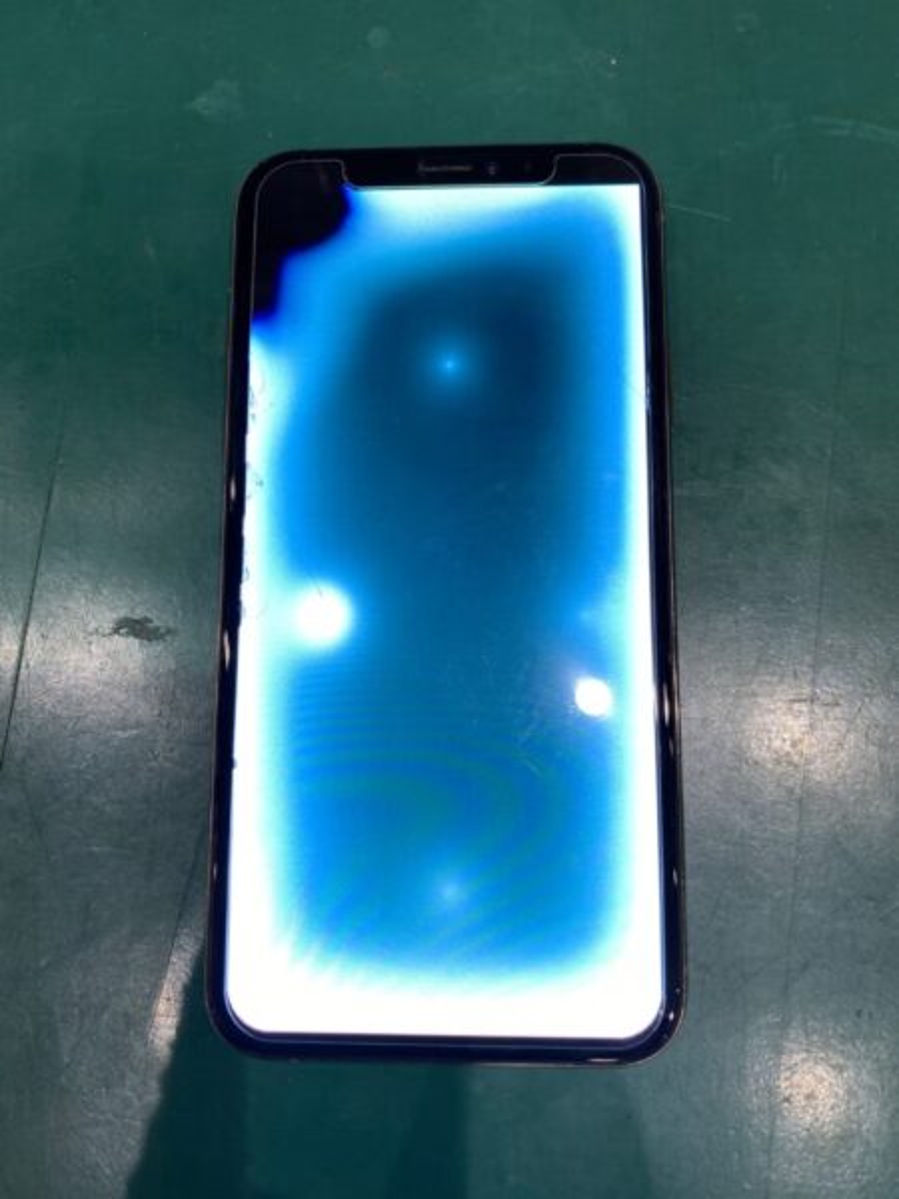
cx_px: 450
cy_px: 600
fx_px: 900
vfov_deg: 67.3
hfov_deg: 53.1
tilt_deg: -81.1
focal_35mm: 26
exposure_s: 1/100
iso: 32
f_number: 1.8
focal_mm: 4.25
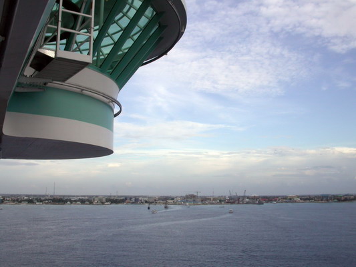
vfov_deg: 37.7
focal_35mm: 38
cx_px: 178
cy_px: 134
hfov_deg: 49.0
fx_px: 391
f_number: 6.7
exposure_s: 1/252
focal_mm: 7.85
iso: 100
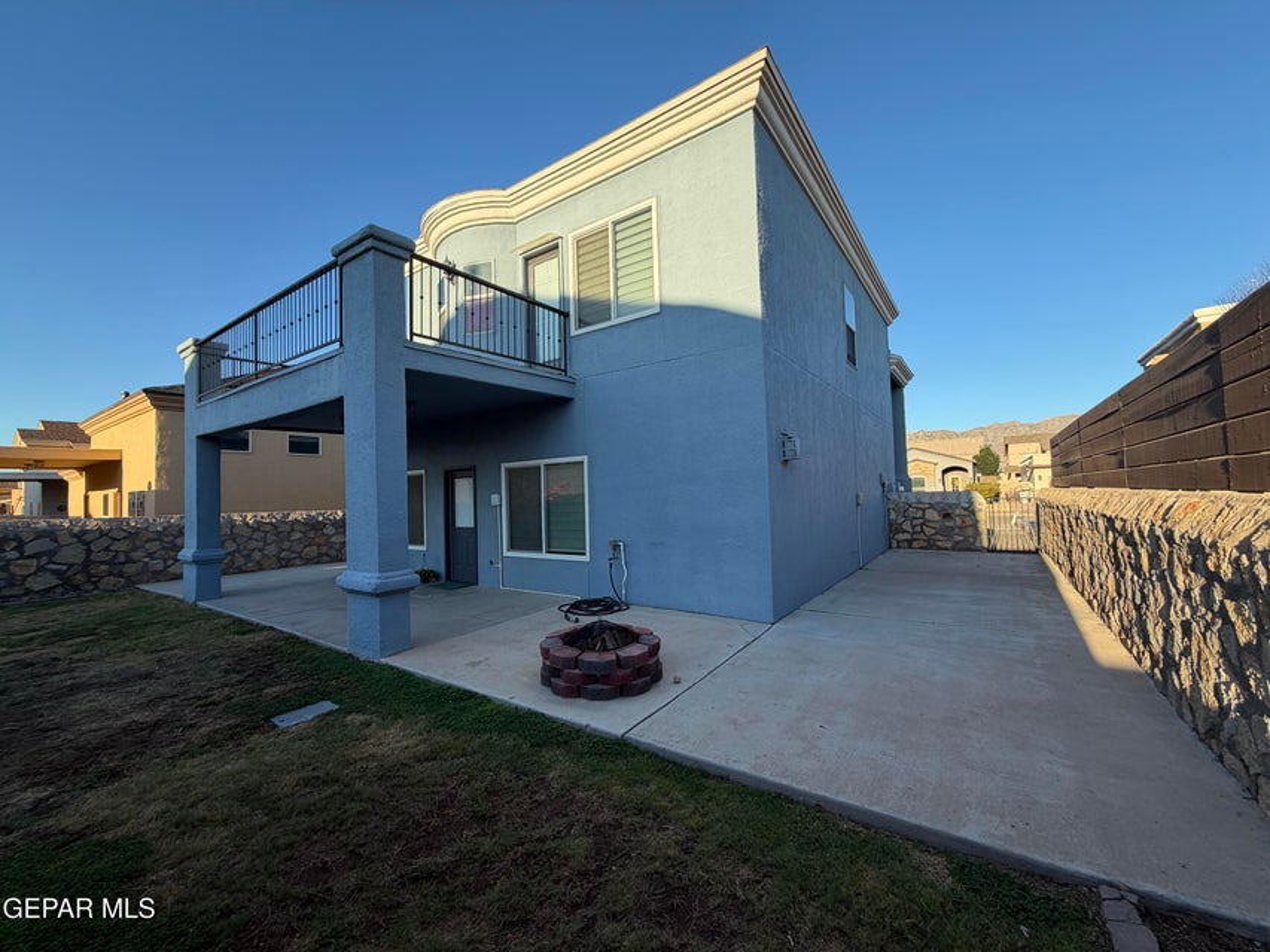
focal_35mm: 14
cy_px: 476
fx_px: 514
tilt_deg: +2.9
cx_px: 635
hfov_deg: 102.1
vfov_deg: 85.7
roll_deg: +1.7
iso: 40
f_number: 2.2
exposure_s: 1/502
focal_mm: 2.22
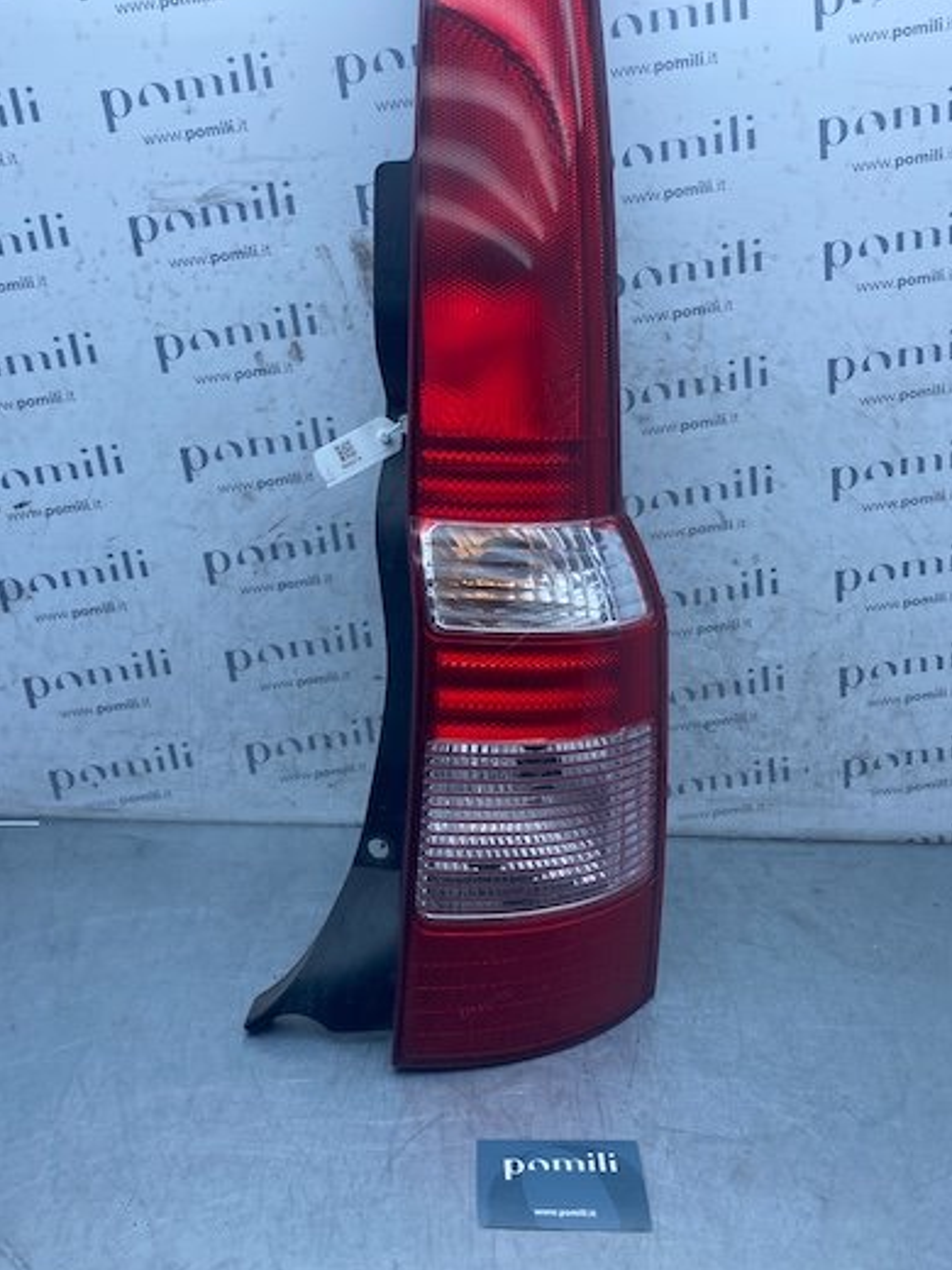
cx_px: 464
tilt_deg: -19.5
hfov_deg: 44.2
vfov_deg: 56.6
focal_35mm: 32
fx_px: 1173
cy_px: 554
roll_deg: -2.7
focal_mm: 4.25
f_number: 1.8
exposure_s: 1/1063
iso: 32
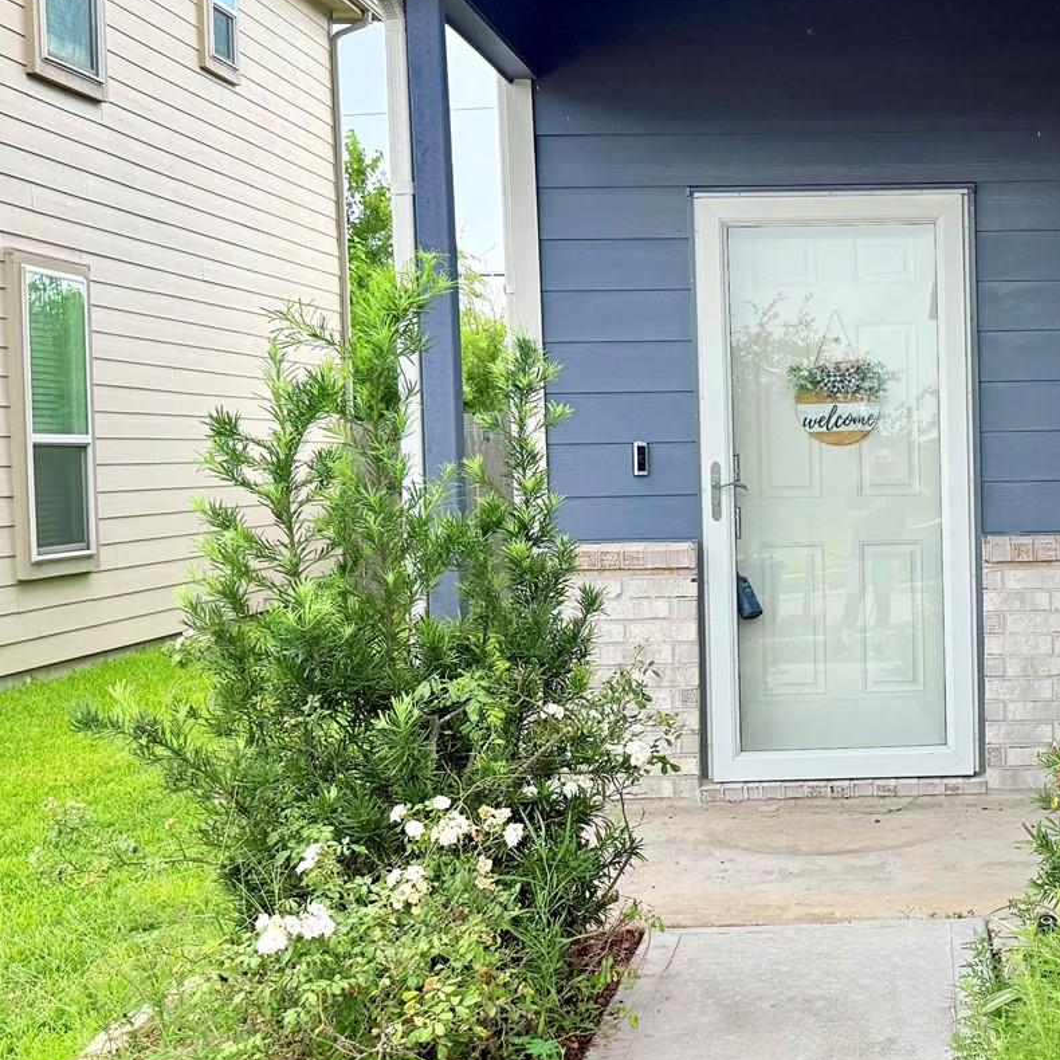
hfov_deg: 29.8
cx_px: 945
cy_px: 518
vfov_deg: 31.1
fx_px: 1905
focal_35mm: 55
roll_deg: +1.4
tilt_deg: -2.0
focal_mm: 6.76
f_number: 1.78
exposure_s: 1/1174
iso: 100
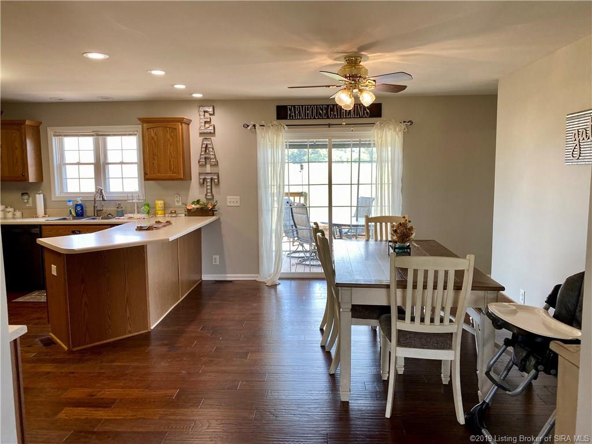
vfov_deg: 53.1
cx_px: 296
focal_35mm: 26
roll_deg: +0.8
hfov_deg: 67.3
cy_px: 222
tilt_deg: -4.2
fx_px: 445
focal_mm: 4.25
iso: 80
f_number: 1.8
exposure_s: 1/120
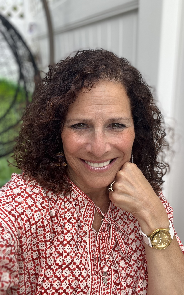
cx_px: 96
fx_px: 257
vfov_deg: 59.7
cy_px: 147
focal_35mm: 32
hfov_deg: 39.4
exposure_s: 1/311
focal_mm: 2.71
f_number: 2.2
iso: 32
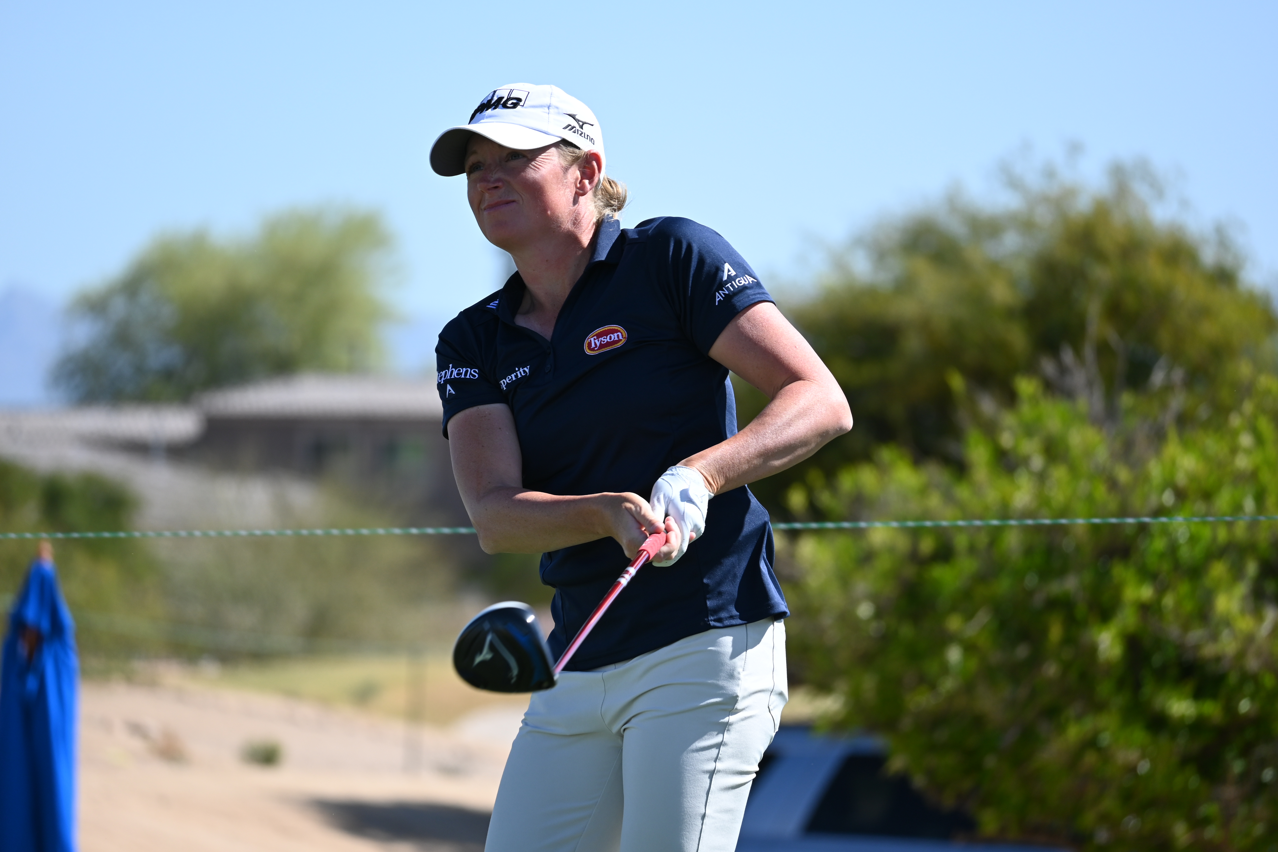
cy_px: 426
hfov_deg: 6.0
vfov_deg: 4.0
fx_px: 12247
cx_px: 639
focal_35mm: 345
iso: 160
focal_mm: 230
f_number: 6
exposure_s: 1/500
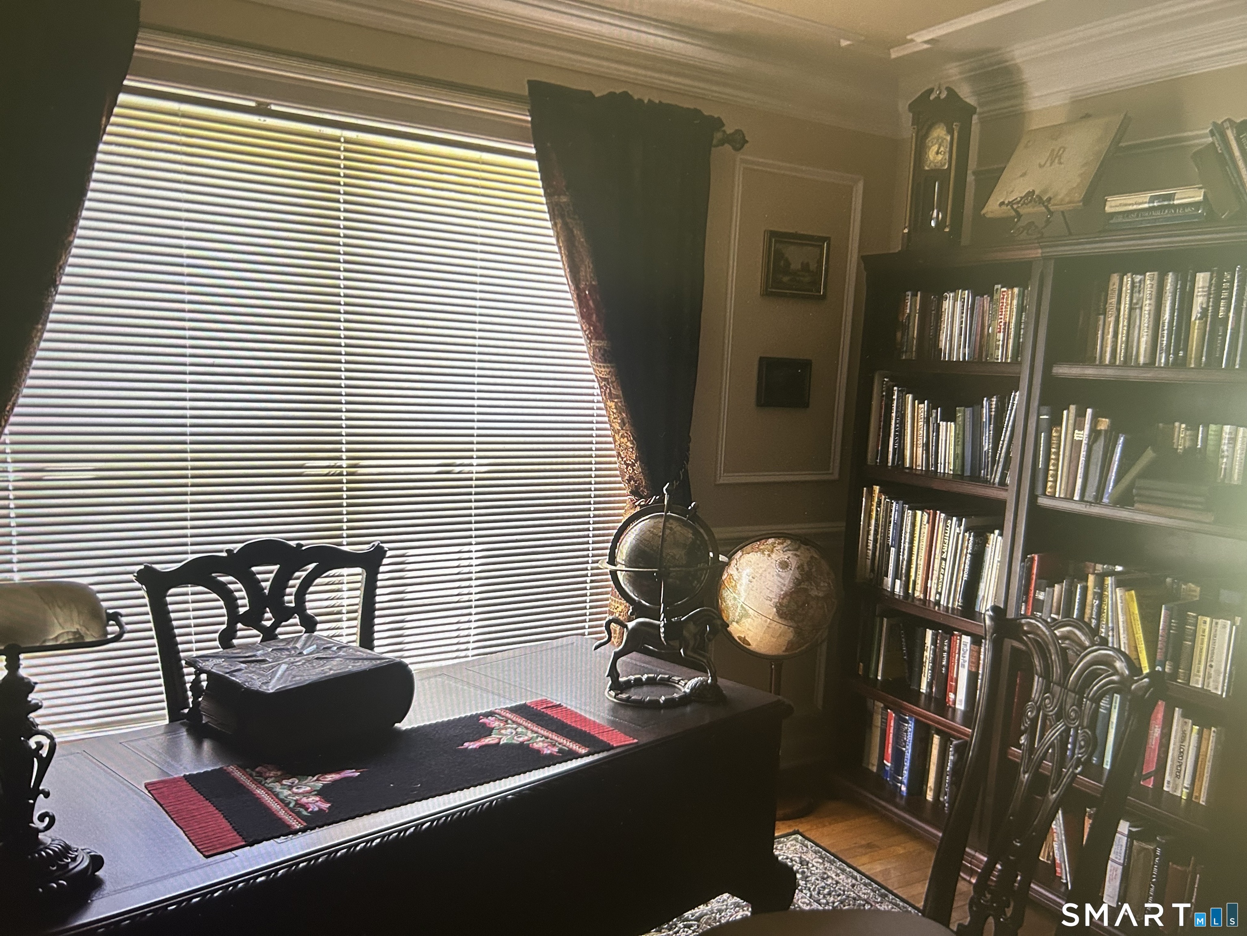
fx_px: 937
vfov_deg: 53.1
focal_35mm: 26
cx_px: 624
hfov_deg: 67.3
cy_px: 468
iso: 125
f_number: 1.5
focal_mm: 5.7
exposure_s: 1/105
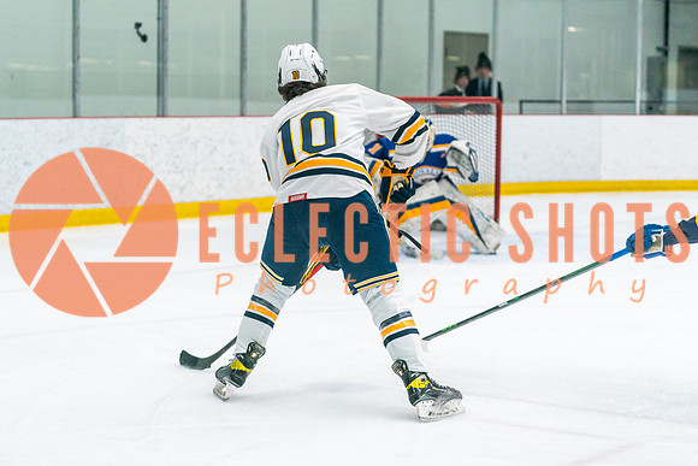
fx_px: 1703
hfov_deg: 23.2
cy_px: 215
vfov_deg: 15.6
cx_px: 314
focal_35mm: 88
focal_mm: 70
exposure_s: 1/1250
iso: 3200
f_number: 2.8
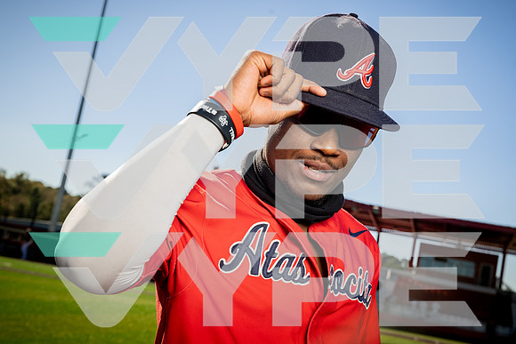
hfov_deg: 39.6
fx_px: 717
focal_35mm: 50
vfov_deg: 27.0
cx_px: 258
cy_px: 172
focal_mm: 50
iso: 125
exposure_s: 1/250
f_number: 8
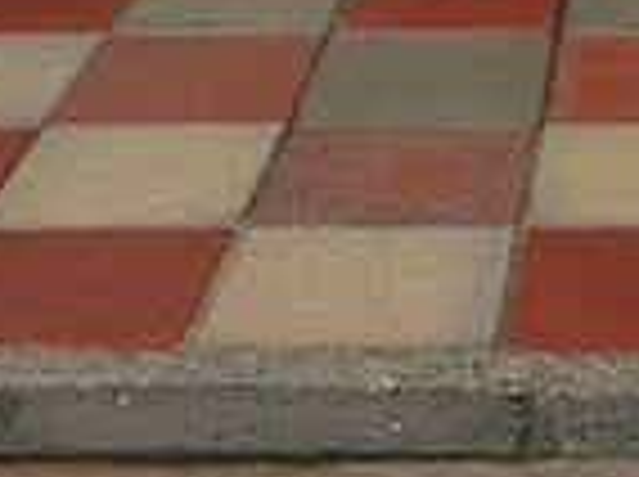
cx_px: 590
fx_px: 2230
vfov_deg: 11.1
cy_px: -461
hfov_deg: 16.1
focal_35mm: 121
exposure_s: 1/768
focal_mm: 4.2
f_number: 1.7
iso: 40
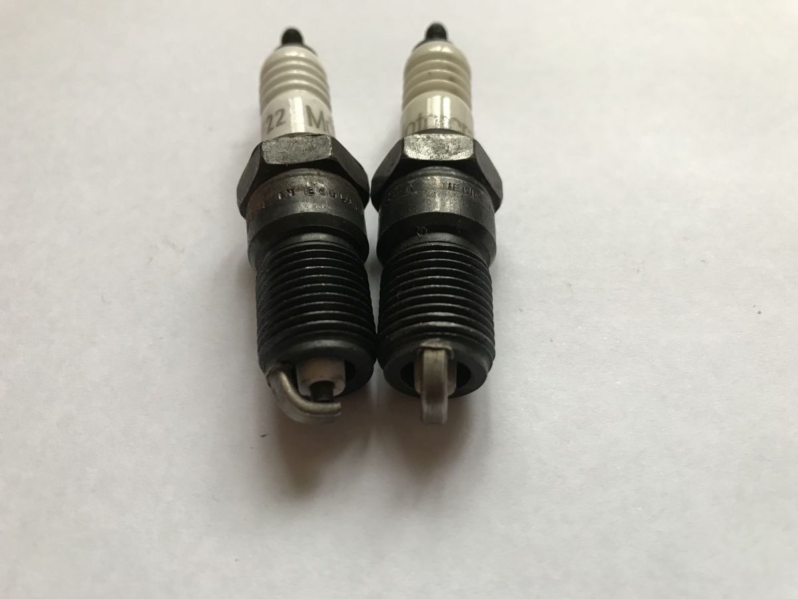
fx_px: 645
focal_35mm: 28
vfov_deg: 49.7
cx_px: 399
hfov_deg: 63.4
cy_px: 300
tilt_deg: -52.2
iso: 64
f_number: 1.8
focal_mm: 3.99
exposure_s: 1/17
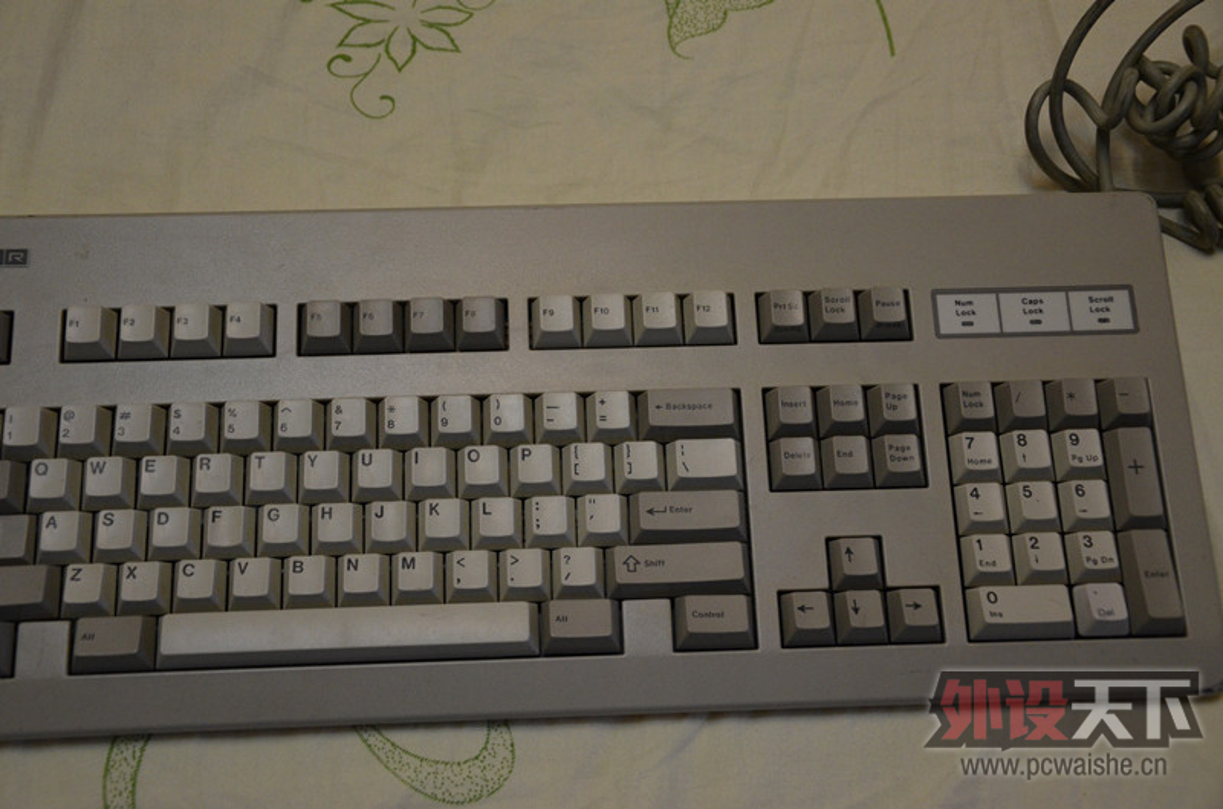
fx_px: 1626
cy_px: 404
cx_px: 612
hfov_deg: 41.2
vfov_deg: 27.9
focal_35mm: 48
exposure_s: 1/30
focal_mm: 32
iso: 1600
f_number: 4.2
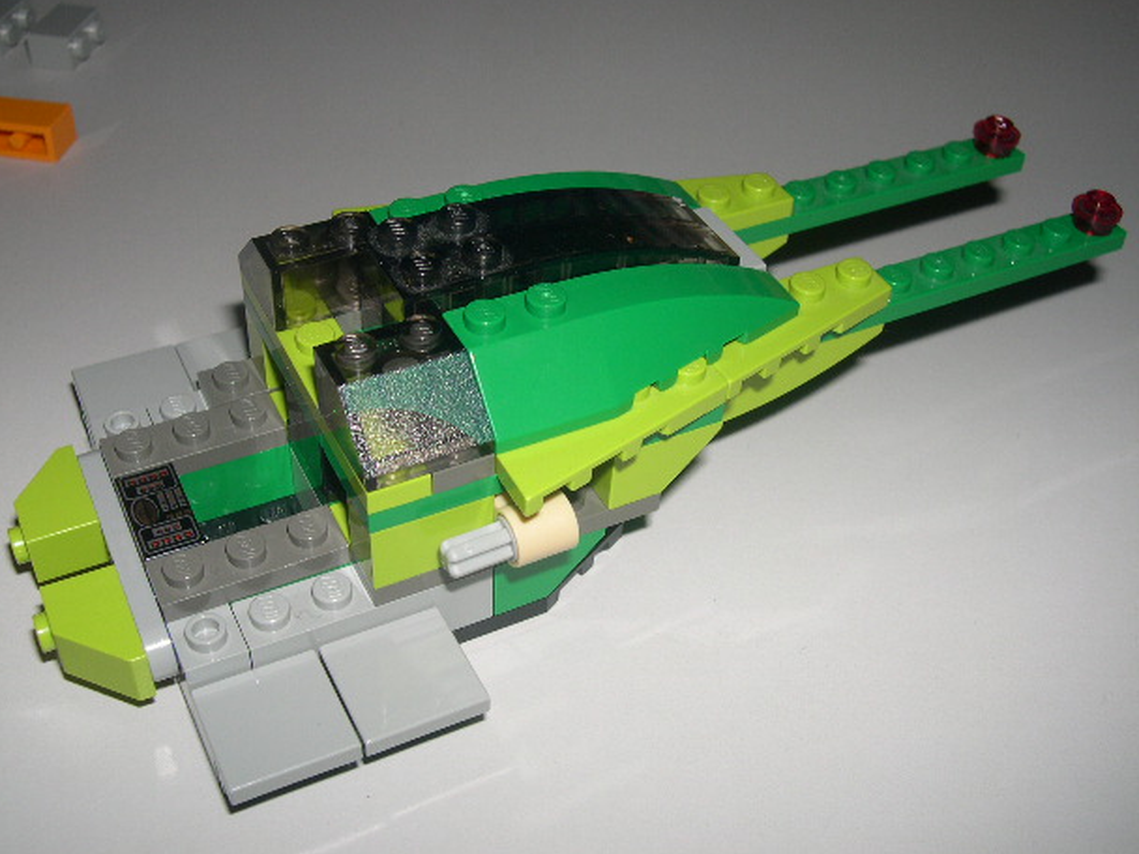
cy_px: 408
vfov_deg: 36.0
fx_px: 1316
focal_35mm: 40
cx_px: 570
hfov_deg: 46.8
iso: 100
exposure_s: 1/60
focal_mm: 8
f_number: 7.6
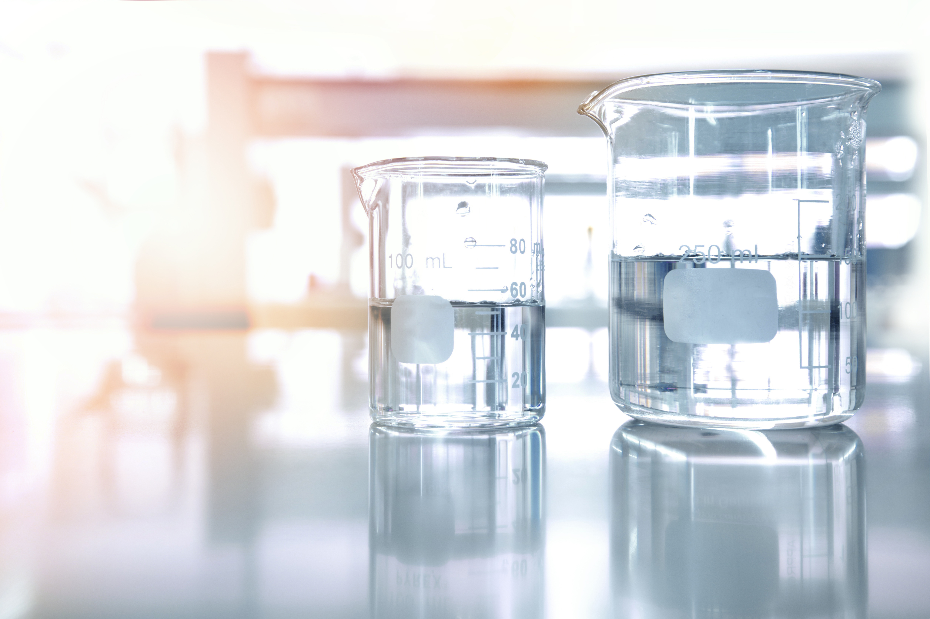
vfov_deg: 21.9
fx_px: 1601
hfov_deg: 32.4
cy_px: 310
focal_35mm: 62
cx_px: 465
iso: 200
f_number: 5.6
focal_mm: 62
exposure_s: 1/13
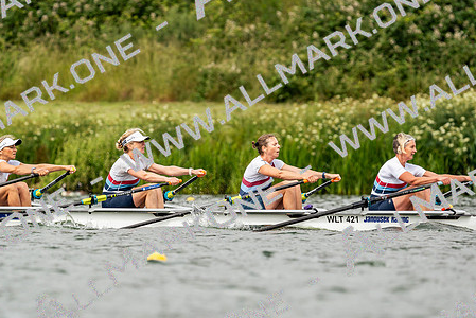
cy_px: 175
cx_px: 251
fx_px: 7210
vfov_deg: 2.5
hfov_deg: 3.8
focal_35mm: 545
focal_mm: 422
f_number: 6.3
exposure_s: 1/2000
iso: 500
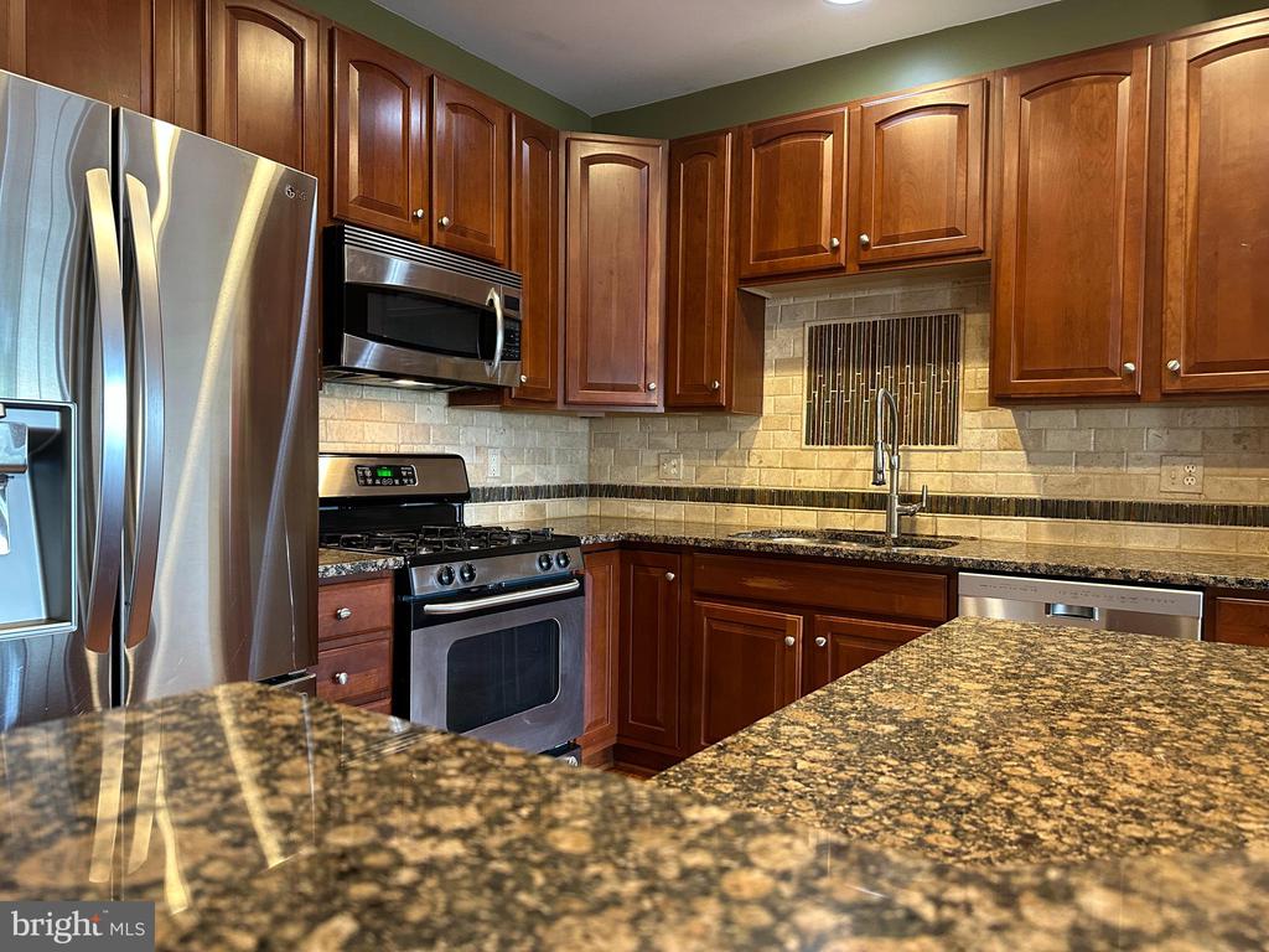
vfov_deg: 56.8
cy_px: 476
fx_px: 880
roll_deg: -0.7
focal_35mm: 24
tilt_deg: -1.1
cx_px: 634
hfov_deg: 71.6
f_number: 1.78
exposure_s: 1/60
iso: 400
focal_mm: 6.86
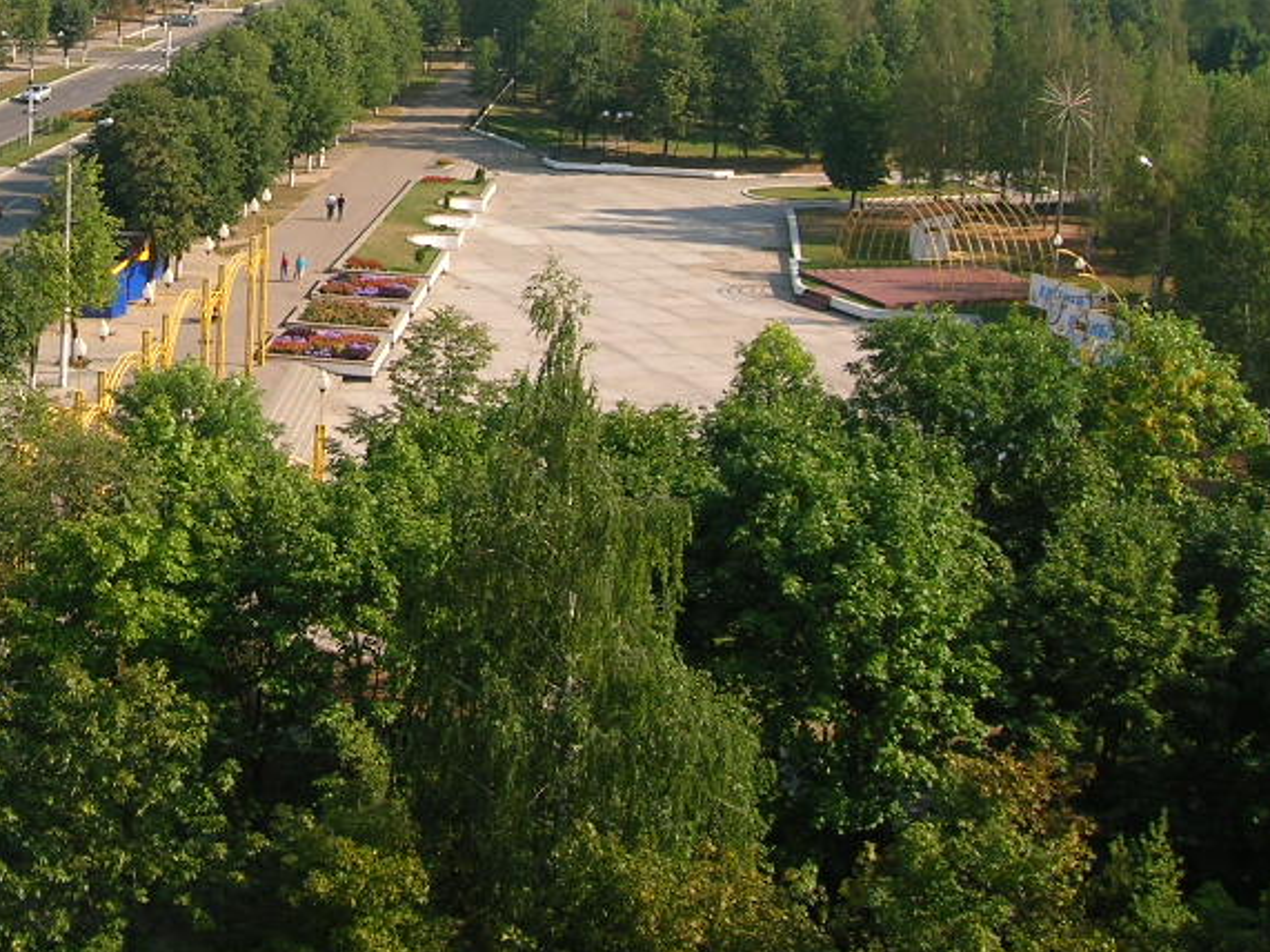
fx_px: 2238
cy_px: 122
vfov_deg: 23.5
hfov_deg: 30.5
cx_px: 156
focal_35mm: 61
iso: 50
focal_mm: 5.7
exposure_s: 1/248
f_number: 4.9
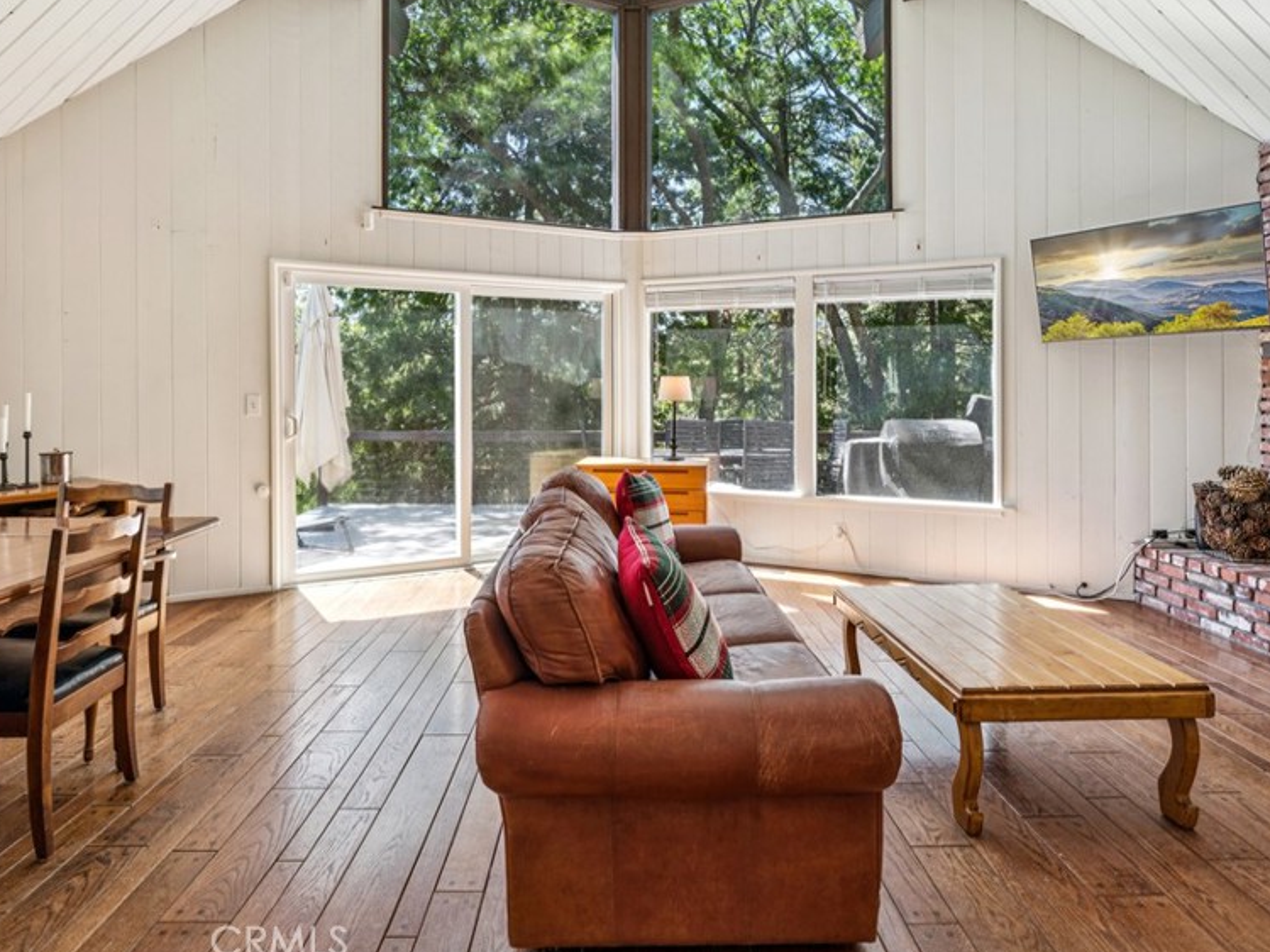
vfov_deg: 62.6
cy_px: 388
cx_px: 625
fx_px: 775
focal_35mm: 21
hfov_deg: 78.7
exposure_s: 1/6
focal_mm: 16.1
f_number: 13
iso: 100
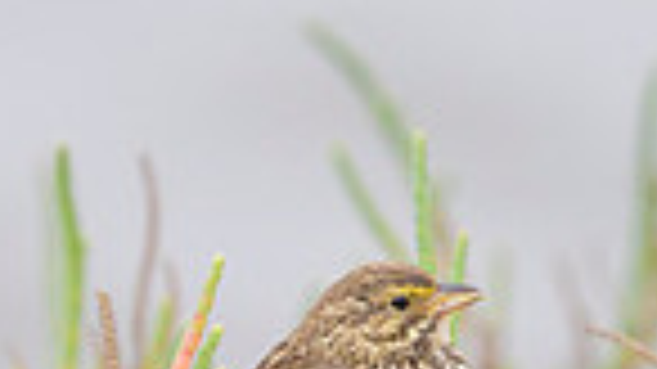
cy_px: 253
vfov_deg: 0.4
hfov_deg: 0.7
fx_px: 52261
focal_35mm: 3001
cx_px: 395
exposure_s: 1/2000
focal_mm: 560
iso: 800
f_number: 4.5
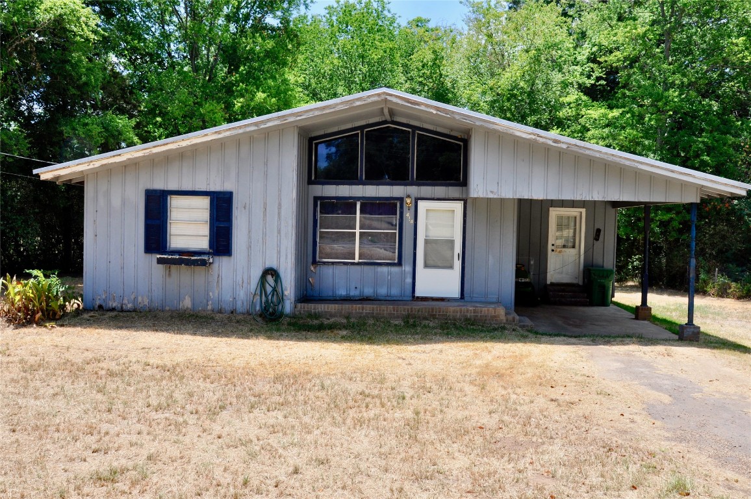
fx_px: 688
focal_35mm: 33
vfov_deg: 39.9
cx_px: 376
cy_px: 250
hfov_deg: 57.3
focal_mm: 22
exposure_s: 1/125
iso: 200
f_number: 11
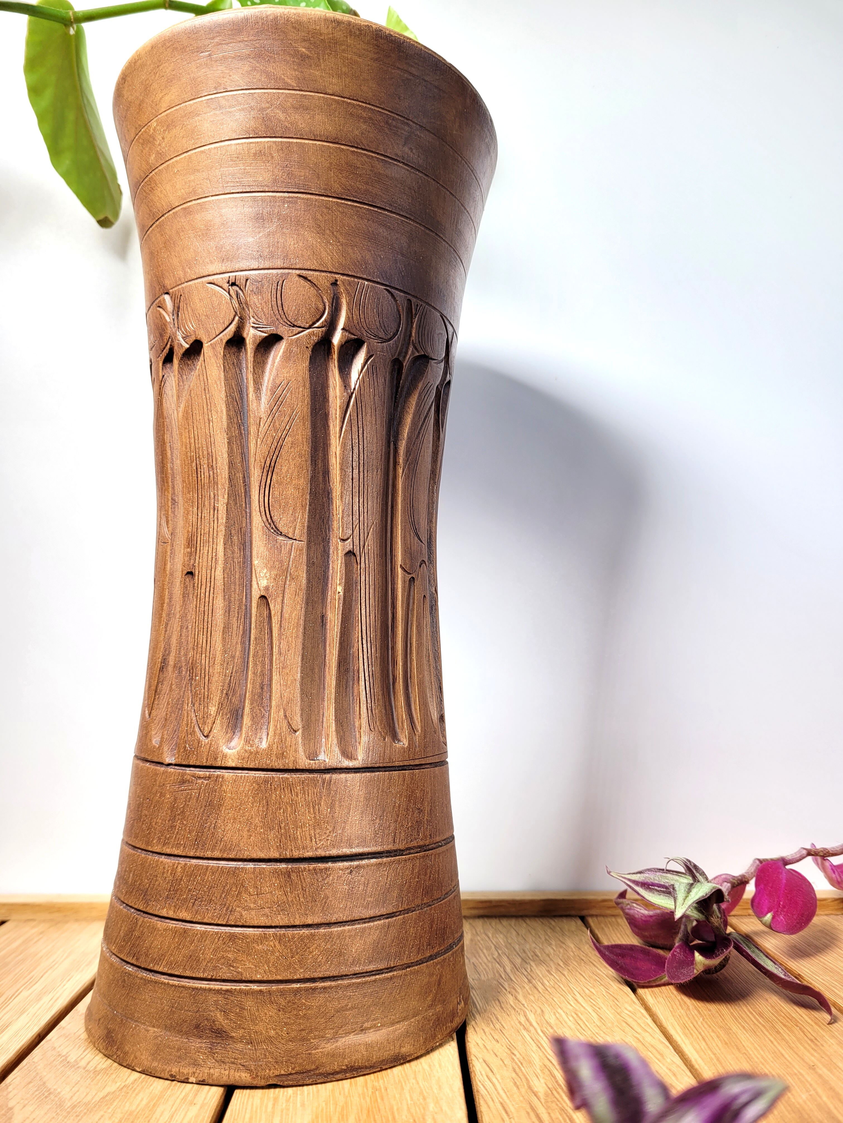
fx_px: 844
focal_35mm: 26
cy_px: 562
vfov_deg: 67.3
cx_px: 422
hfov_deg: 53.1
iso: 40
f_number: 1.8
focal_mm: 5.4
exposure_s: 1/238
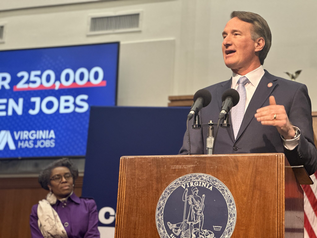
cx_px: 158
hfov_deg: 25.3
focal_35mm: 77
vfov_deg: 19.1
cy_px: 119
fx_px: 705
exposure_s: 1/40
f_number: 2.8
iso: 160
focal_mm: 9
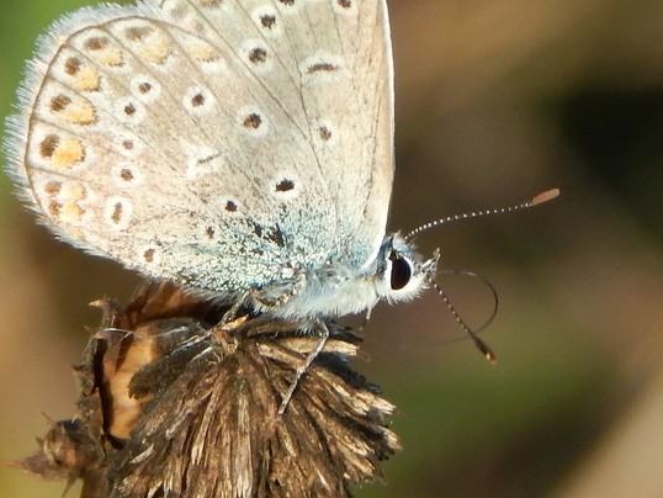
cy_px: 116
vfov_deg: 3.4
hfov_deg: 4.5
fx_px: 8469
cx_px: 270
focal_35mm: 442
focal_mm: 50.1
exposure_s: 1/250
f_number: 5.7
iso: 125
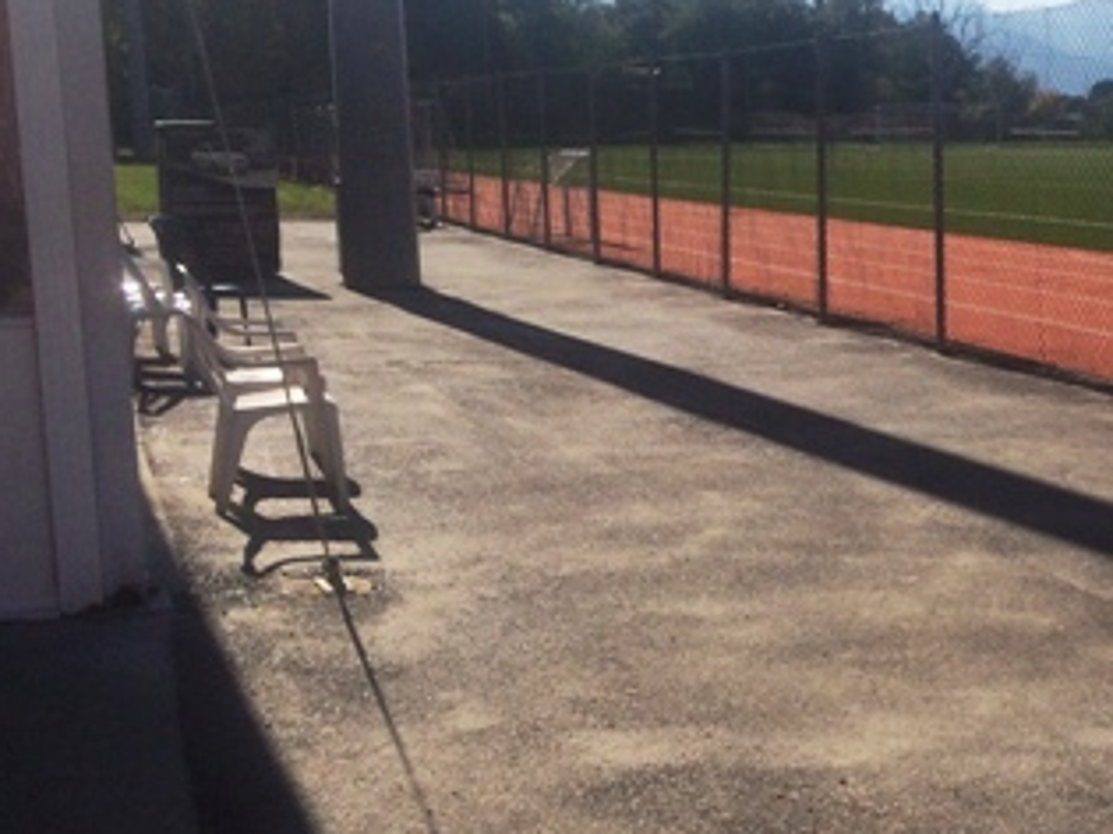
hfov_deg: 31.2
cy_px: 442
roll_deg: +0.3
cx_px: 1000
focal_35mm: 59
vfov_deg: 24.8
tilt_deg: -9.4
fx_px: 1896
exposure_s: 1/5128
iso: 32
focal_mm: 4.15
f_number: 2.2
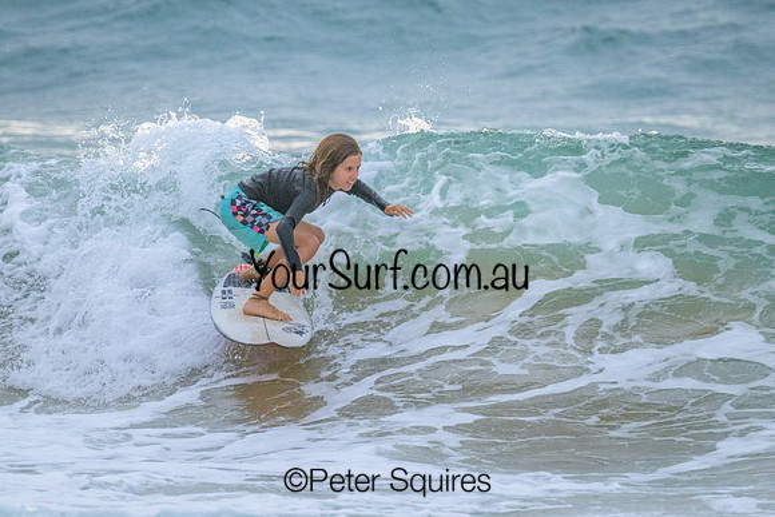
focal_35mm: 927
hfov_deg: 2.2
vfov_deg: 1.5
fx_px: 19962
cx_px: 446
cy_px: 224
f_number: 11
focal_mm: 800
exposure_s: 1/2000
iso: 4000
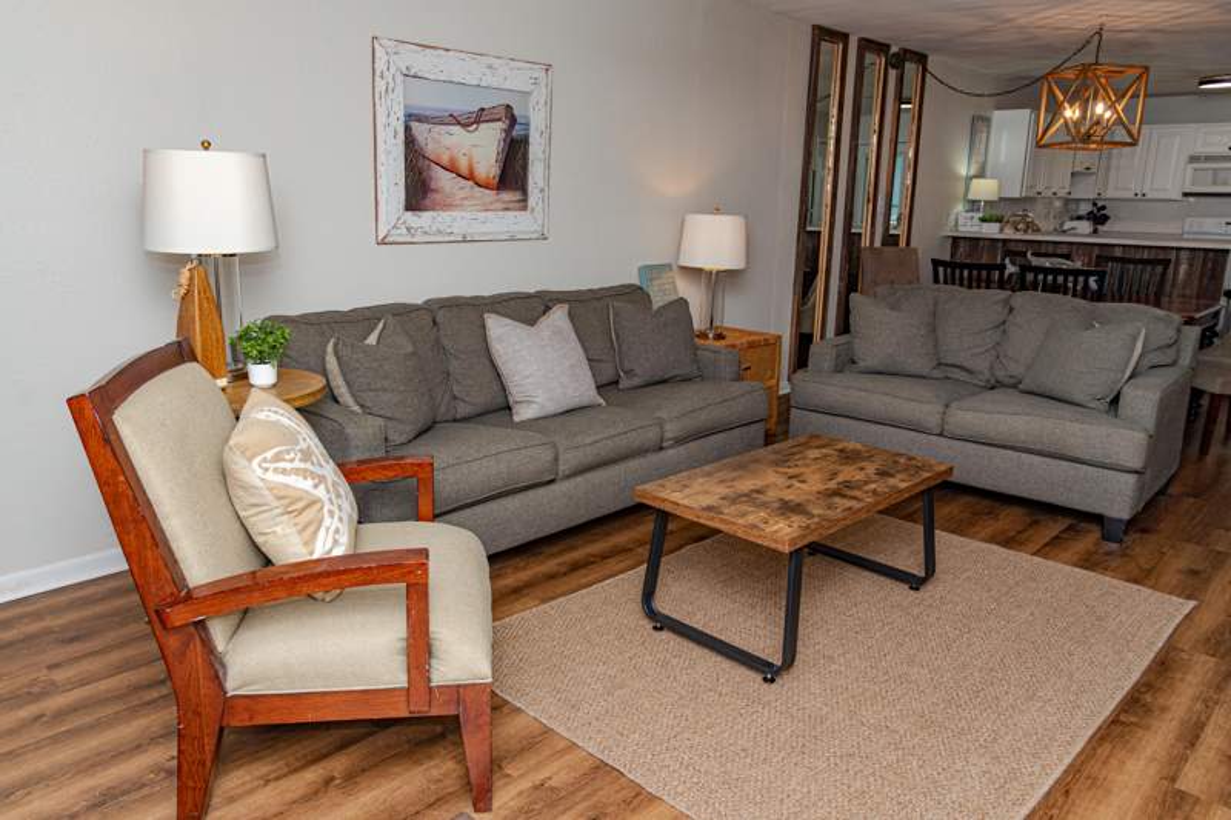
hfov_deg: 70.2
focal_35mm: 26
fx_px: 874
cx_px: 584
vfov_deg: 50.2
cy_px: 383
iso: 400
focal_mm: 24
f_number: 7.1
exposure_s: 1/125
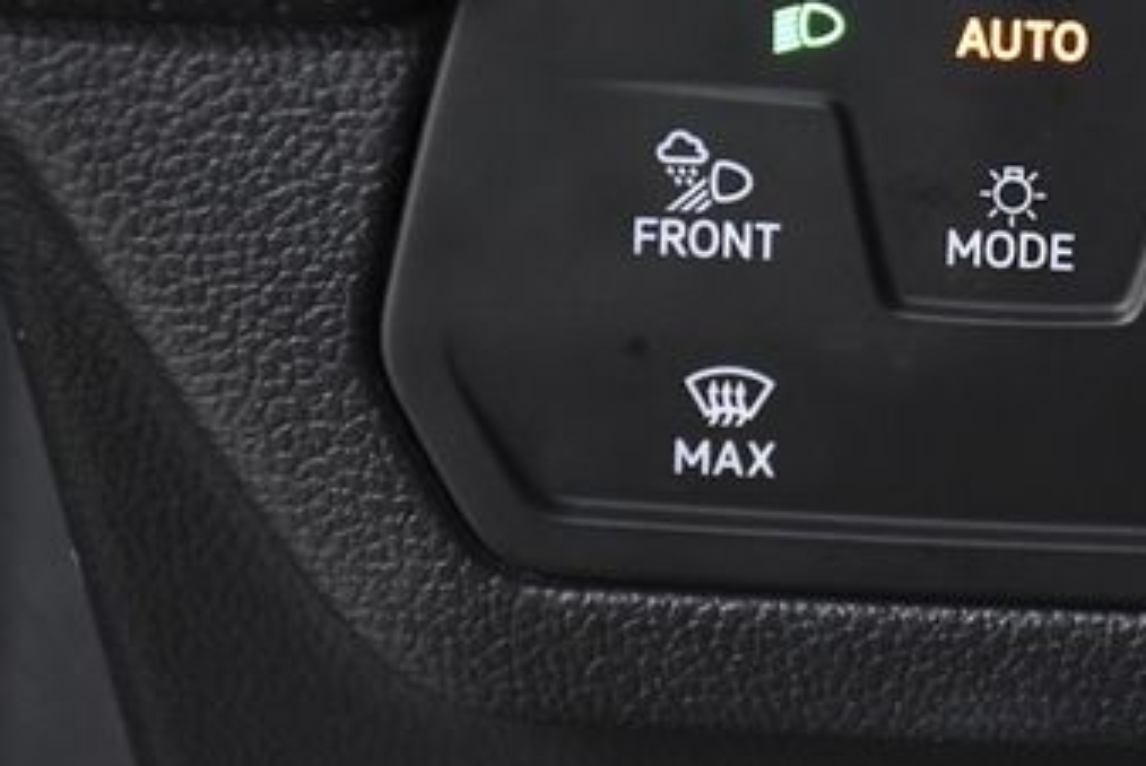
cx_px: 1051
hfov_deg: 7.2
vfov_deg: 4.8
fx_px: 9048
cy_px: 232
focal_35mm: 284
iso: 2500
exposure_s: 1/60
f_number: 5.6
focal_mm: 100
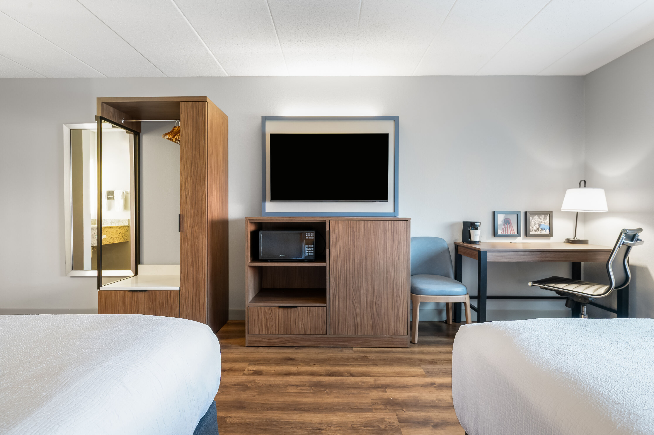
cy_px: 218
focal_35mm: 18
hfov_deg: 91.7
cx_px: 327
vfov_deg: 68.8
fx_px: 318
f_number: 8
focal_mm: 17.5
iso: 500
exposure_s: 1.3
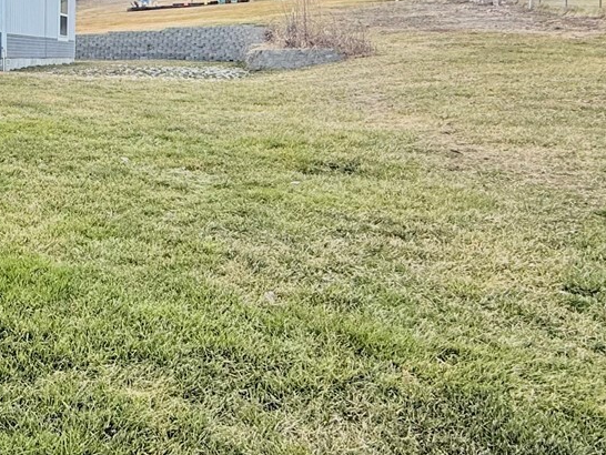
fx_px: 718
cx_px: -50
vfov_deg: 34.1
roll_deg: +0.3
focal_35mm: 41
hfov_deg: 38.4
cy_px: 91
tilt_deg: -2.3
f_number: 2.2
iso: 64
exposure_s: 1/107
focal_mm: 2.22
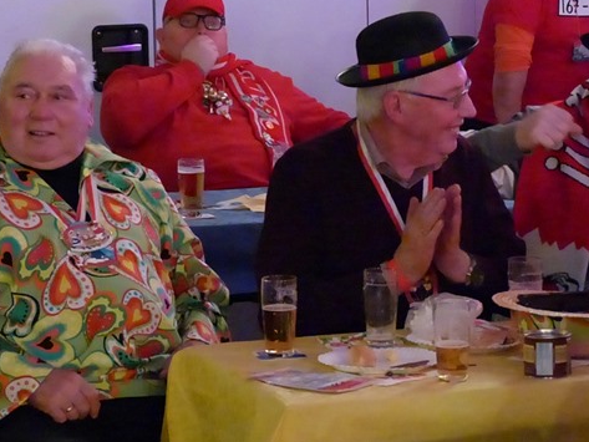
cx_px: 318
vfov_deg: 9.5
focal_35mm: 157
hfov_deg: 12.6
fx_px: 2672
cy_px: 199
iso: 3200
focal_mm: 21.8
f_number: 2.8
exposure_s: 1/40
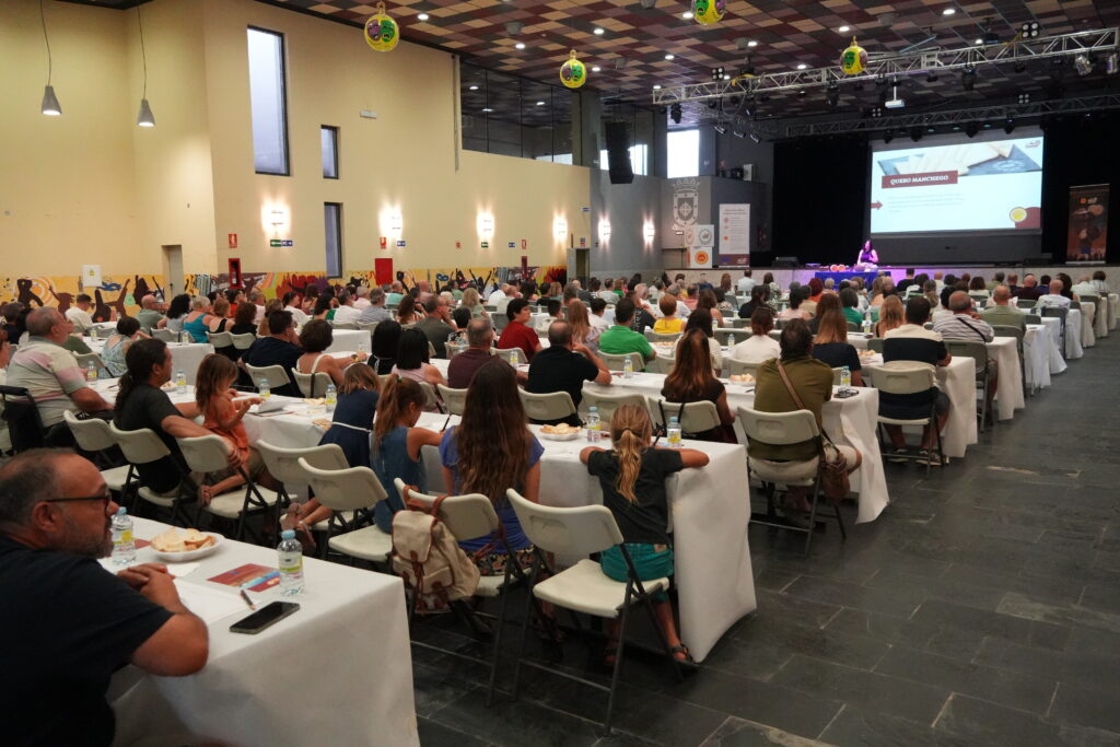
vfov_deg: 45.7
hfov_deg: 64.5
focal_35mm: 28
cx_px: 560
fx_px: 887
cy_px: 374
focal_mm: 19
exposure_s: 1/160
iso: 6400
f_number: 4
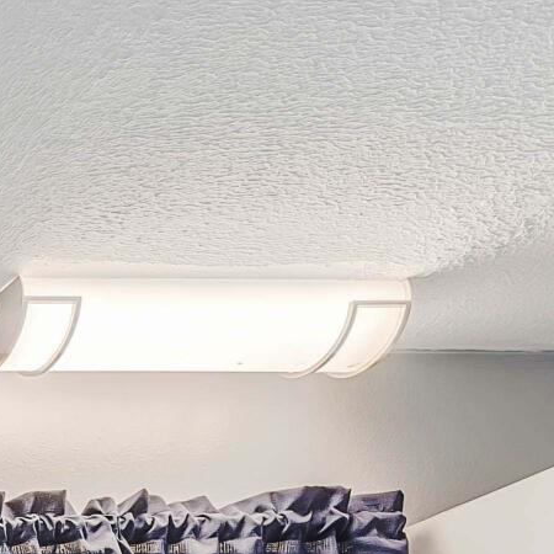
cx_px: -820
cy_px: 1043
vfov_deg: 18.6
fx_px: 1231
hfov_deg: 14.5
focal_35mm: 68
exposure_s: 1/13
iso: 100
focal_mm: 12
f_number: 5.6
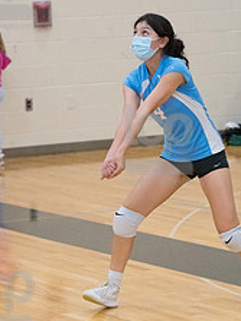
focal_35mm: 214
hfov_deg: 7.0
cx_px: 159
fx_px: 1983
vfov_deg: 9.2
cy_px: 145
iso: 6400
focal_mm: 110
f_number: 4.5
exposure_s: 1/1000
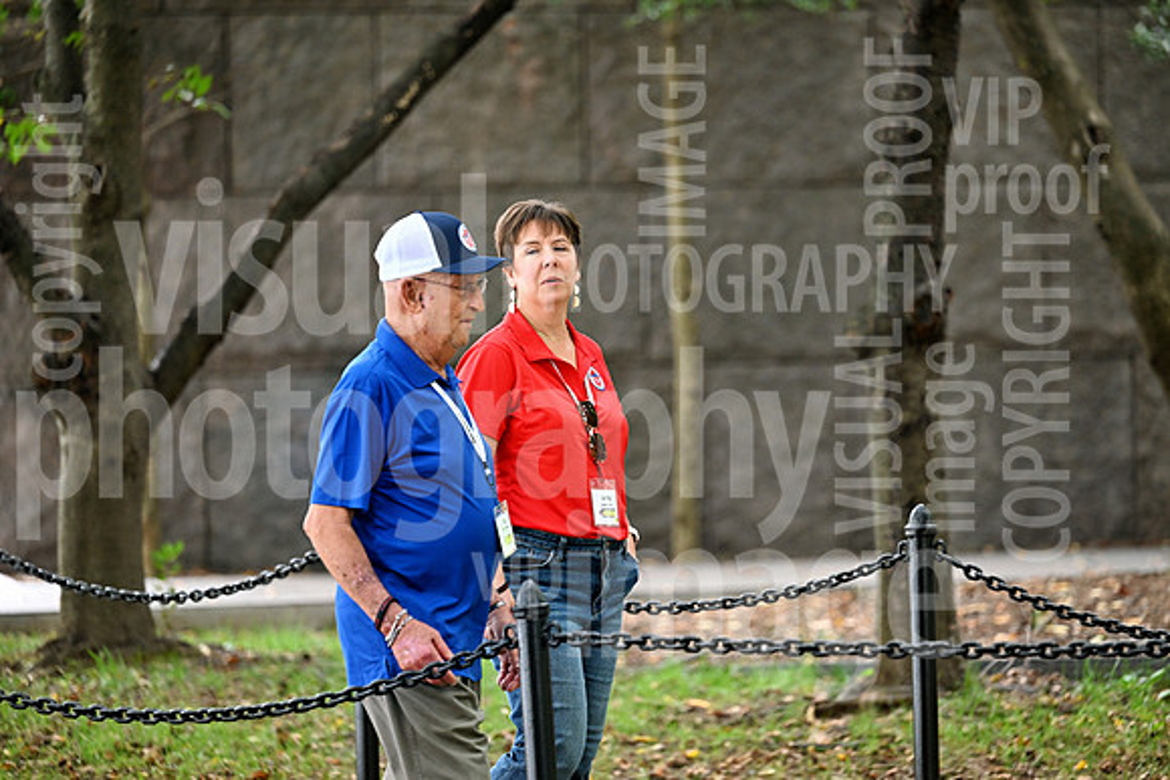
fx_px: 5364
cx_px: 585
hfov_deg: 12.4
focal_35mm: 165
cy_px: 390
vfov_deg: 8.3
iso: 1800
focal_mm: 165
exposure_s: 1/400
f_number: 3.2
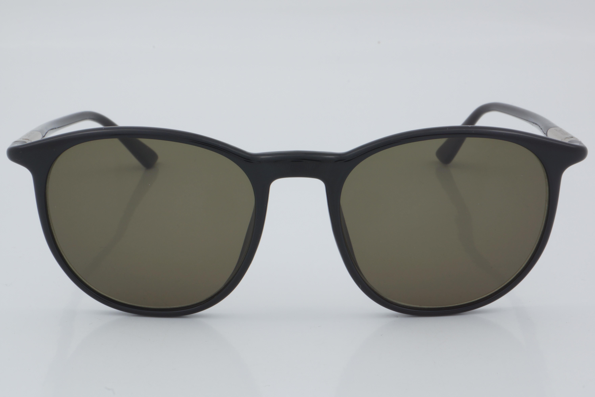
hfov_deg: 24.6
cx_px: 298
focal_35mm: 82
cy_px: 198
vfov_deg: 16.6
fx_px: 1363
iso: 100
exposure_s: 1/4
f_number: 32
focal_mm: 55
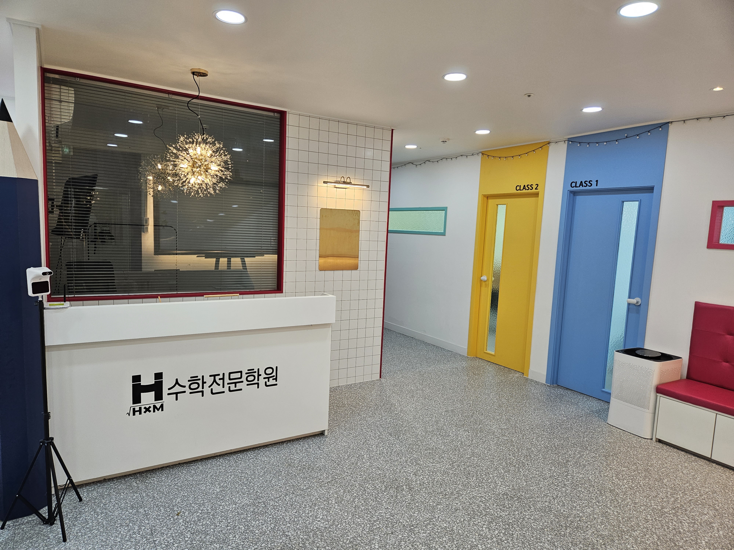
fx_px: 488
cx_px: 367
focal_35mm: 23
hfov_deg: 73.9
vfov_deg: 58.9
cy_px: 275
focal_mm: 5.4
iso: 125
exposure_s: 1/120
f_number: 1.8
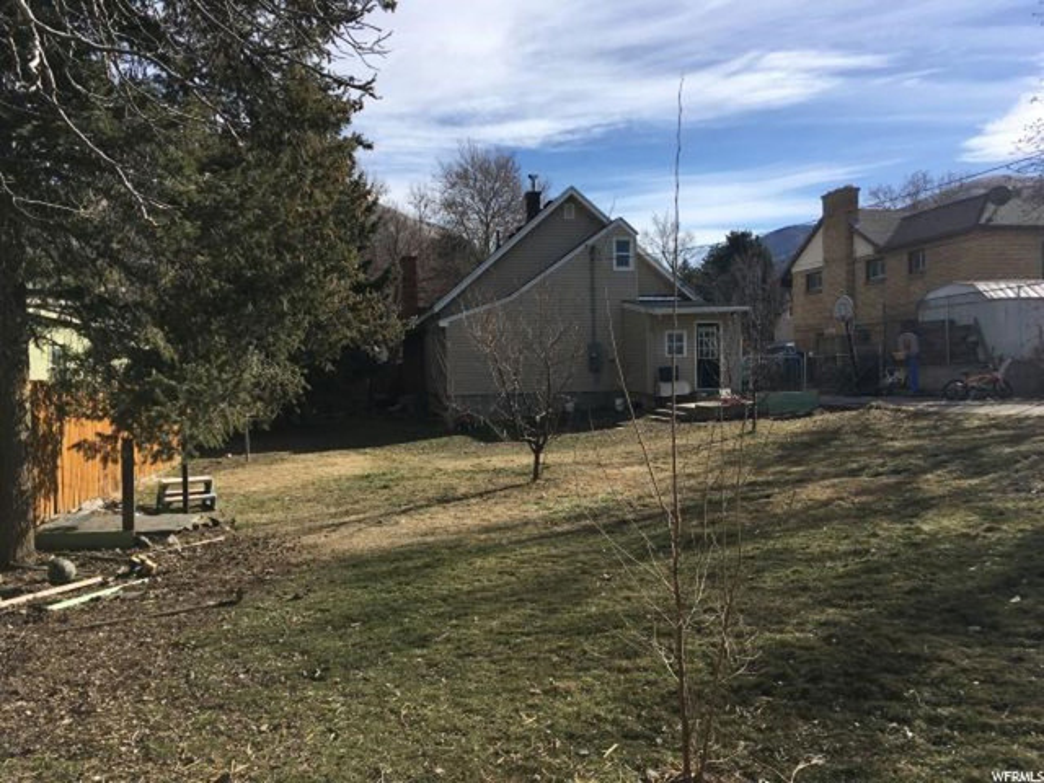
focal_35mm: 29
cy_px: 392
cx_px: 522
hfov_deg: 61.7
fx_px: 875
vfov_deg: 48.2
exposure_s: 1/1972
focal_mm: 4.15
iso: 25
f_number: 2.2
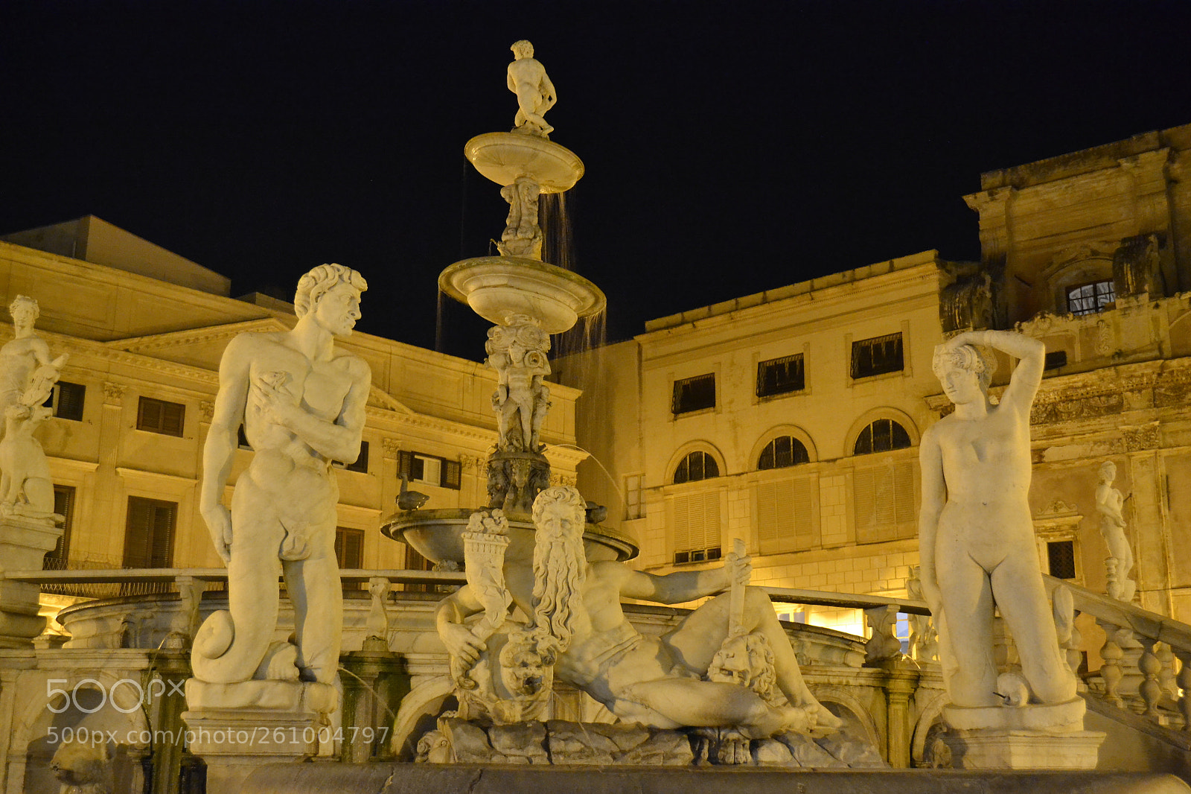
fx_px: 1389
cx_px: 596
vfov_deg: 31.9
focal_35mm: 42
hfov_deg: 46.4
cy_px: 397
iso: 3200
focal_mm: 28
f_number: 4.5
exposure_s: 1/10
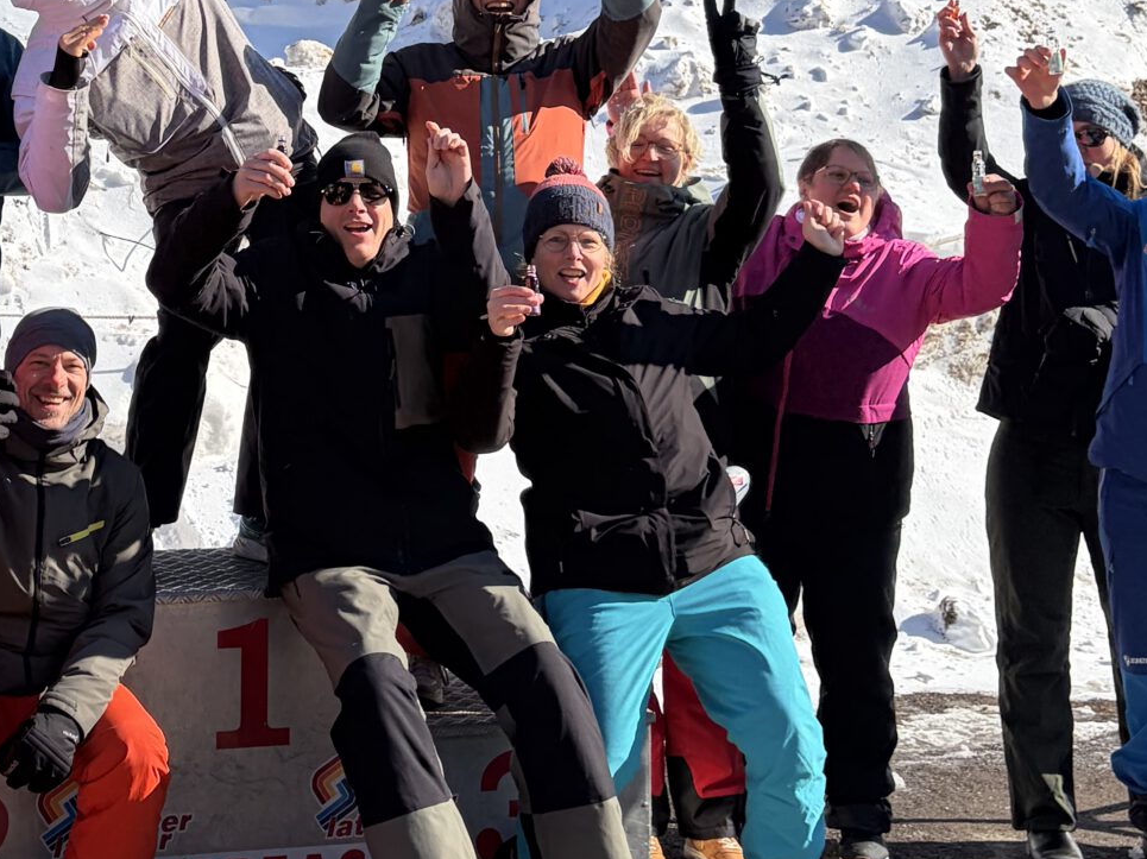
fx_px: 2285
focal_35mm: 69
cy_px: 34
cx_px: 221
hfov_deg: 27.6
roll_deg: +0.7
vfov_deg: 20.7
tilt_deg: +3.8
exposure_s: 1/4329
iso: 64
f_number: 1.6
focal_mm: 5.96
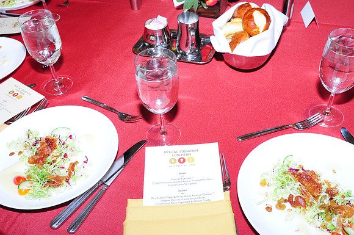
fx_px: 354
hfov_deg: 53.2
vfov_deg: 36.8
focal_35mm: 36
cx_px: 177
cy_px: 118
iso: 1600
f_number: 7.1
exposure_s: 1/60
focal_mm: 24
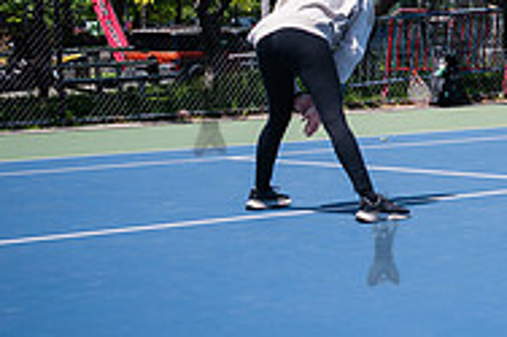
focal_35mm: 122
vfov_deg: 11.2
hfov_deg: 15.6
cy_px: 108
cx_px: 728
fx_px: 1717
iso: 400
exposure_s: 1/2000
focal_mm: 39
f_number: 4.5
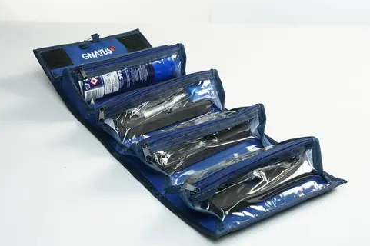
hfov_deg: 38.2
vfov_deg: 26.0
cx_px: 185
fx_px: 534
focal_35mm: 52
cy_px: 119
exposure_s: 1/60
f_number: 11
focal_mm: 50
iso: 4000
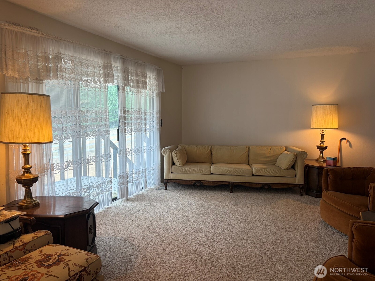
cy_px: 140
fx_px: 282
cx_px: 188
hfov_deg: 67.3
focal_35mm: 26
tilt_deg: -4.4
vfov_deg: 53.1
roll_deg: +0.1
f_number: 1.6
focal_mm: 5.96
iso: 100
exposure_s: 1/120
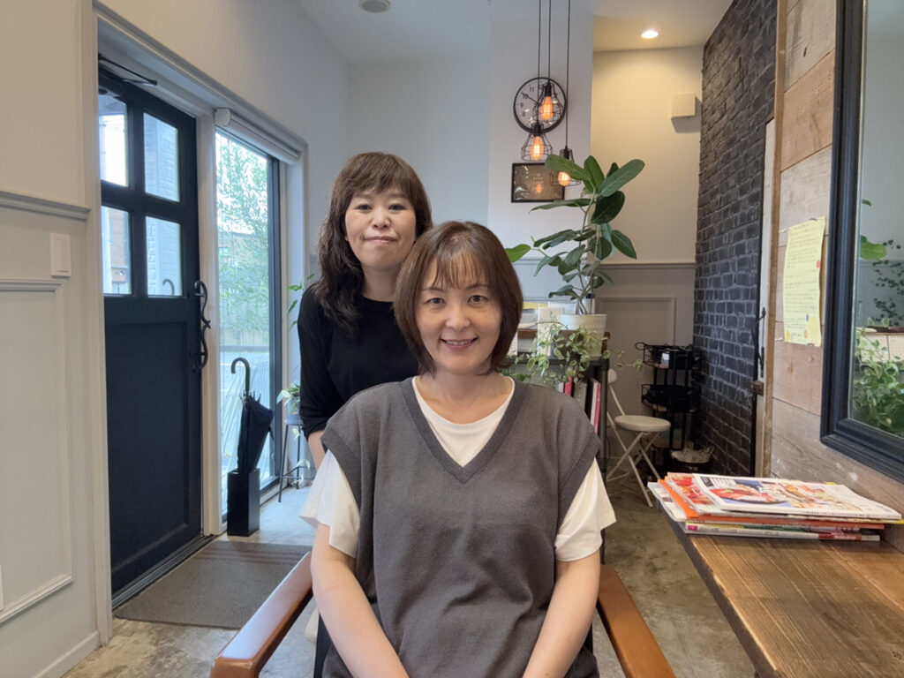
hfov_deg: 73.9
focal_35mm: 23
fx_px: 601
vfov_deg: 58.9
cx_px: 452
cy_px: 339
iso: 80
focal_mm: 2.69
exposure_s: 1/50
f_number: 1.9
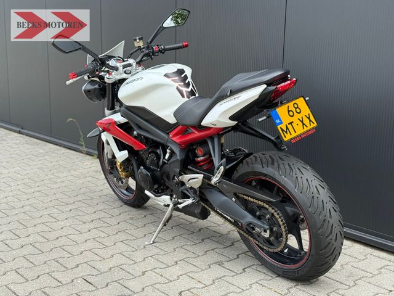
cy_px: 148
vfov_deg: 30.3
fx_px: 546
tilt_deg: -11.0
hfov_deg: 39.7
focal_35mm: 48
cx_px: 197
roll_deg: -1.4
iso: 80
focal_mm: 6.76
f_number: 1.78
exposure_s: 1/1575
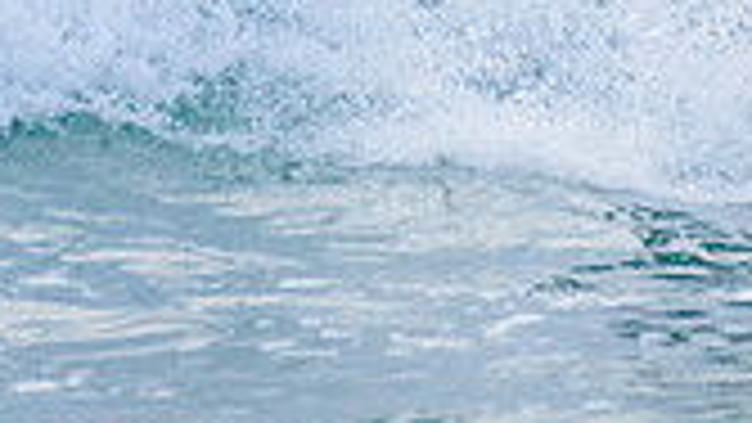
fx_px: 44394
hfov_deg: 1.0
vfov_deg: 0.5
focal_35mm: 2226
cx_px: 921
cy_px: -383
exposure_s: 1/2000
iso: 250
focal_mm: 500
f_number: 5.6
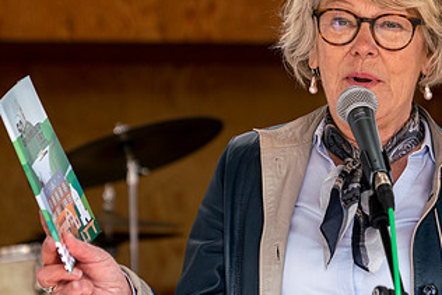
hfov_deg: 13.2
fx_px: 1916
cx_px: 249
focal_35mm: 156
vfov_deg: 8.8
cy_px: 49
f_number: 2.8
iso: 400
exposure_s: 1/500
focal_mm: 70
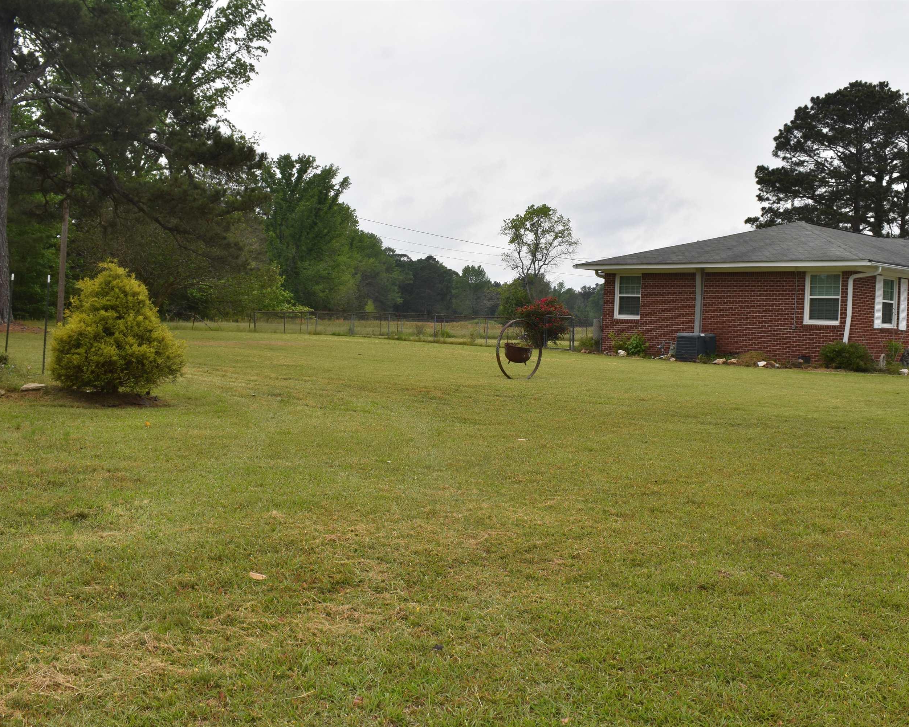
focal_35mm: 38
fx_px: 1022
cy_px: 370
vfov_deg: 39.2
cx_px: 485
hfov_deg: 47.9
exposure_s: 1/200
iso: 100
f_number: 11
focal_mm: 22
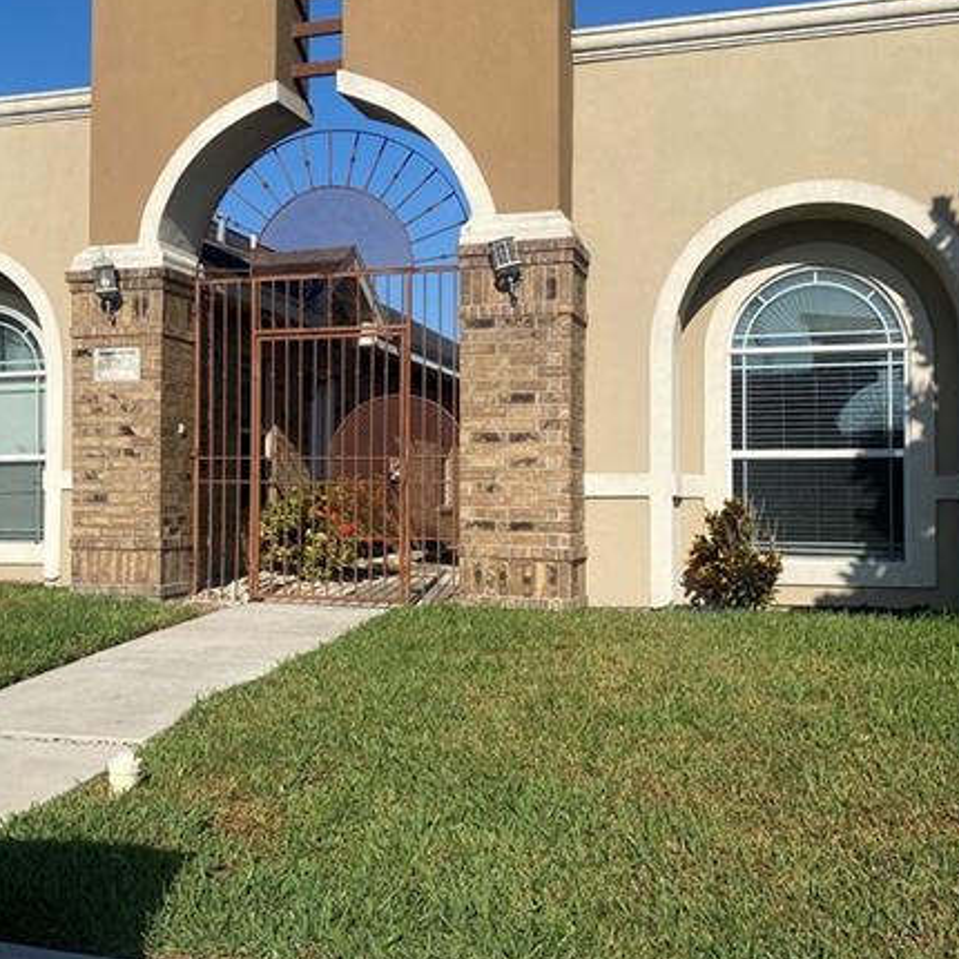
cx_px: 332
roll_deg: -0.8
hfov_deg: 40.5
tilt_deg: +2.9
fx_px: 1285
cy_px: 471
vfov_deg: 40.9
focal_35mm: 41
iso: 32
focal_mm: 4.25
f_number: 1.8
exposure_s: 1/4444
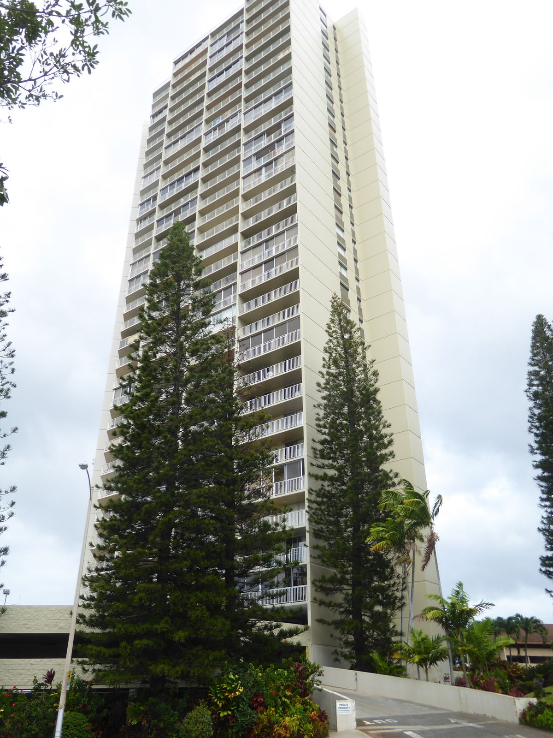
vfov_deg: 61.7
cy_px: 369
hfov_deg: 48.2
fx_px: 618
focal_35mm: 29
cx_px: 276
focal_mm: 5
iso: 80
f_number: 3.5
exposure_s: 1/200
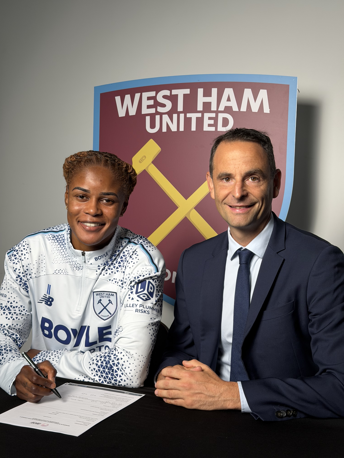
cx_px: 172
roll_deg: -1.0
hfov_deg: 30.3
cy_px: 229
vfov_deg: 39.7
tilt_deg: -2.9
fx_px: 636
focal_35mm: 48
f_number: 1.78
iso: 100
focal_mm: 6.76
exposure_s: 1/85
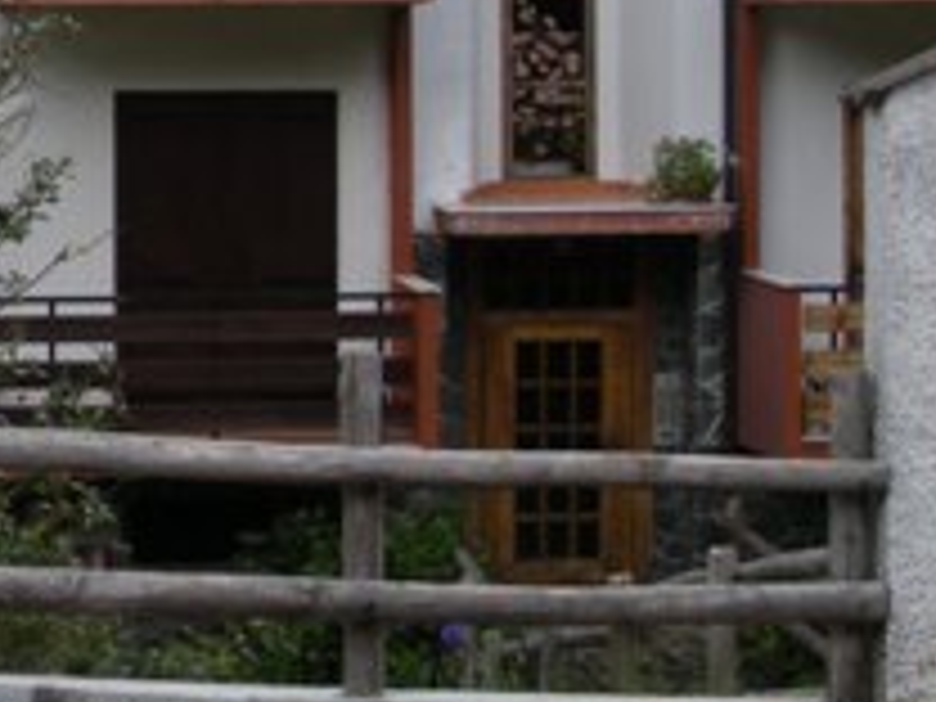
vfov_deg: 13.1
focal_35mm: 111
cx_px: -27
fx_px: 3001
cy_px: -22
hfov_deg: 17.3
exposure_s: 1/113
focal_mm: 6.3
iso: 64
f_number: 3.5
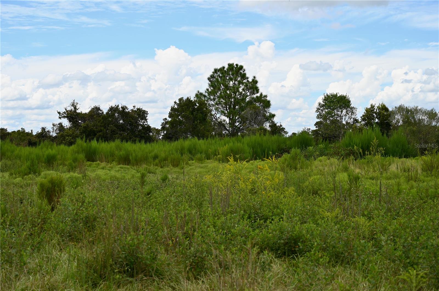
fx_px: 816
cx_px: 220
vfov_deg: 20.3
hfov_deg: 30.1
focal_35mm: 67
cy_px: 146
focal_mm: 67
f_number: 7.1
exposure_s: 1/320
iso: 100
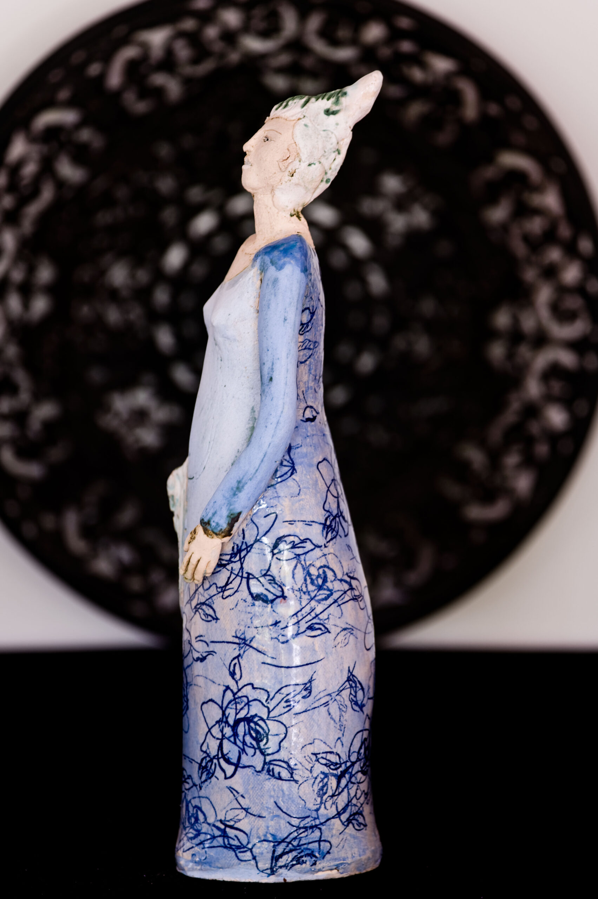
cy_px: 450
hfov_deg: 5.5
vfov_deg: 8.2
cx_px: 299
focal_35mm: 250
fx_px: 6238
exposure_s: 1/40
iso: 500
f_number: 6.3
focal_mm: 250
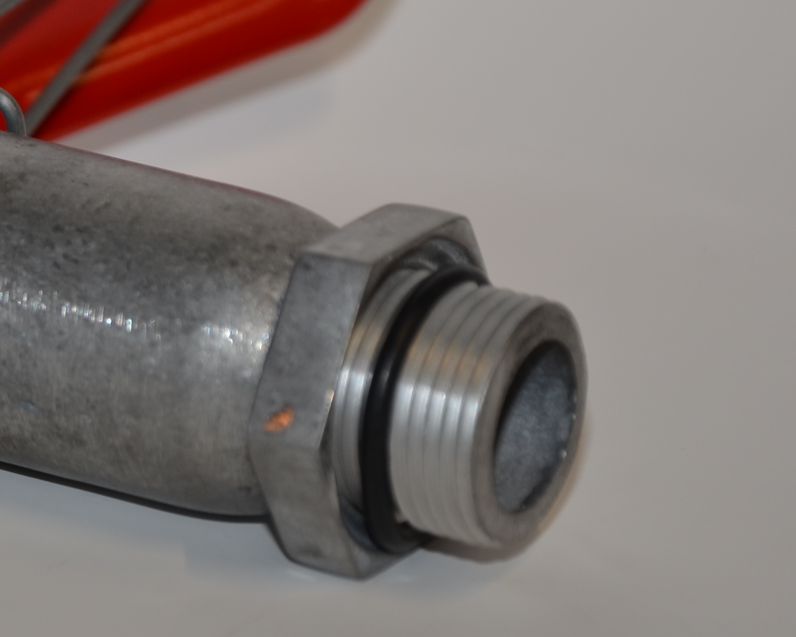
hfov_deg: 6.6
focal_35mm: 292
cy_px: 159
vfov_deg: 5.3
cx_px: 34
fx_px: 6879
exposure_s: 1/60
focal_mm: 92
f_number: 5.6
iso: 200
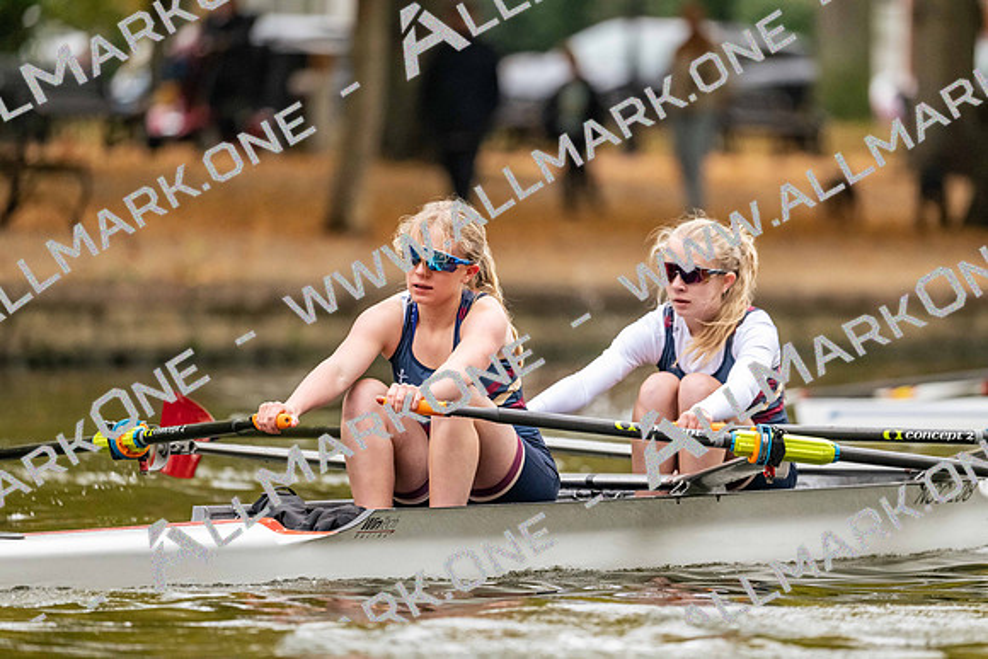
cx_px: 494
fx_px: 10980
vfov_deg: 3.4
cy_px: 330
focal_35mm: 400
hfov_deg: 5.2
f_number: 4.5
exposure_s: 1/2000
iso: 4500
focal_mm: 400
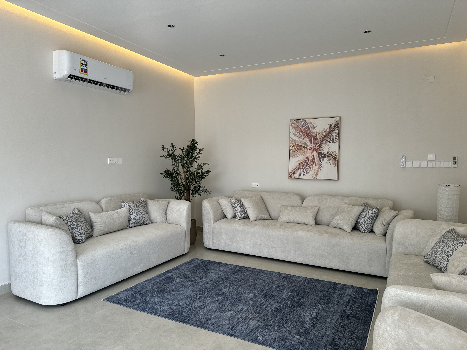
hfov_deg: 71.6
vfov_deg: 56.8
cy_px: 175
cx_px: 234
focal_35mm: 24
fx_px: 324
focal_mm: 6.86
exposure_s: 1/100
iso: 50
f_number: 1.78
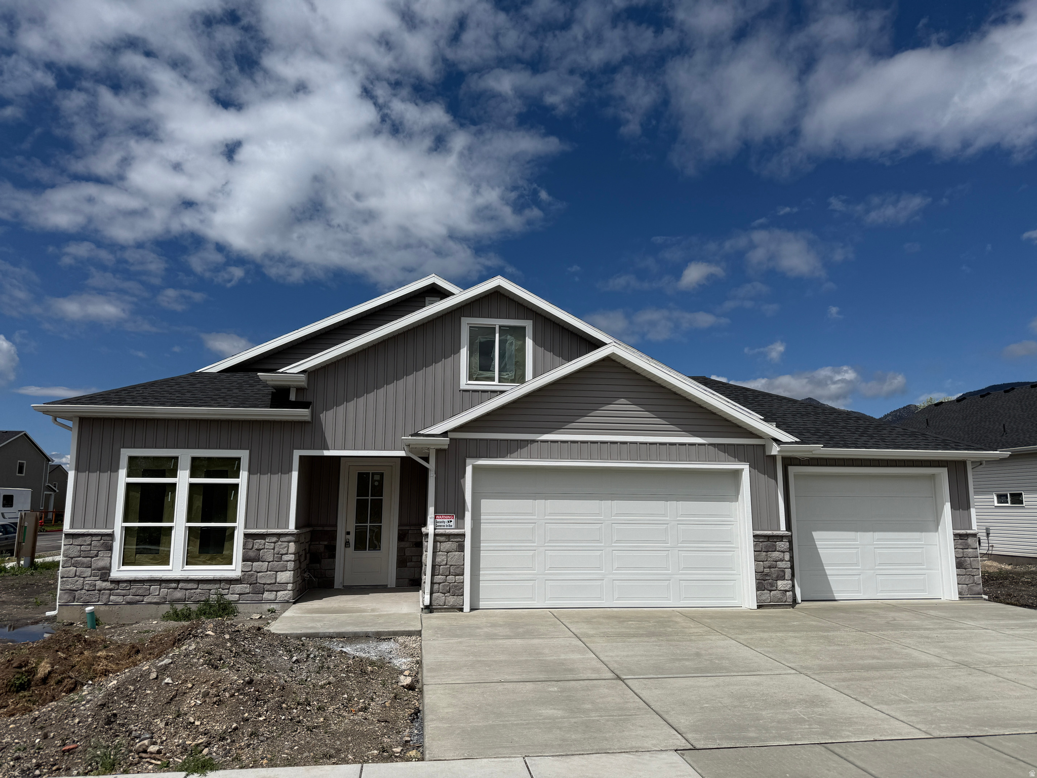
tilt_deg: +8.5
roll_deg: -0.5
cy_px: 389
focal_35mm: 24
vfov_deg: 56.8
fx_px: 719
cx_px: 518
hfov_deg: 71.6
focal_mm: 6.76
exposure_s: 1/11905
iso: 80
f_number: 1.78
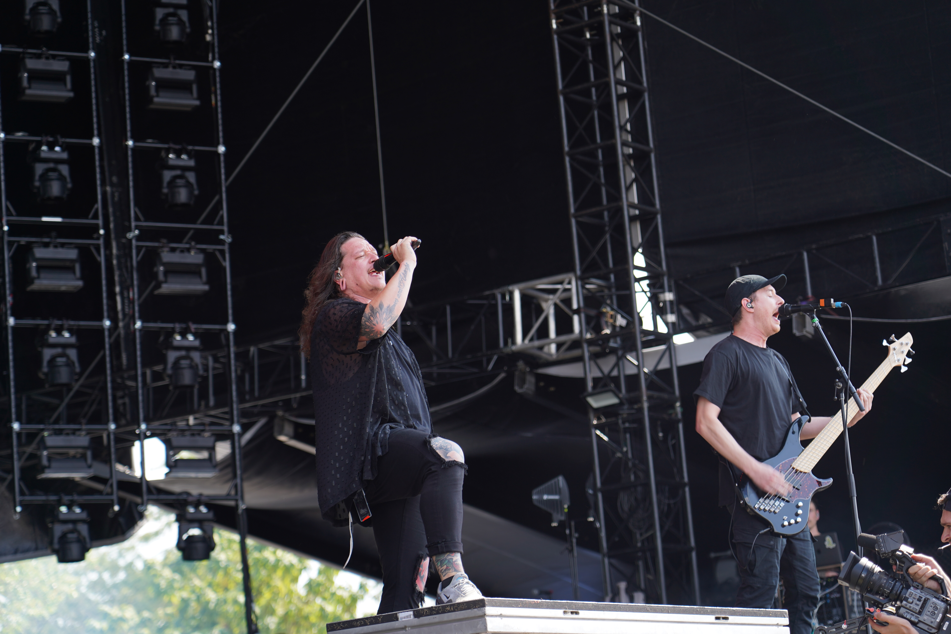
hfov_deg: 19.5
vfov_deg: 13.0
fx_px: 2774
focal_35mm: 105
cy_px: 317
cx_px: 476
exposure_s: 1/160
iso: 100
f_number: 4.5
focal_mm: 105
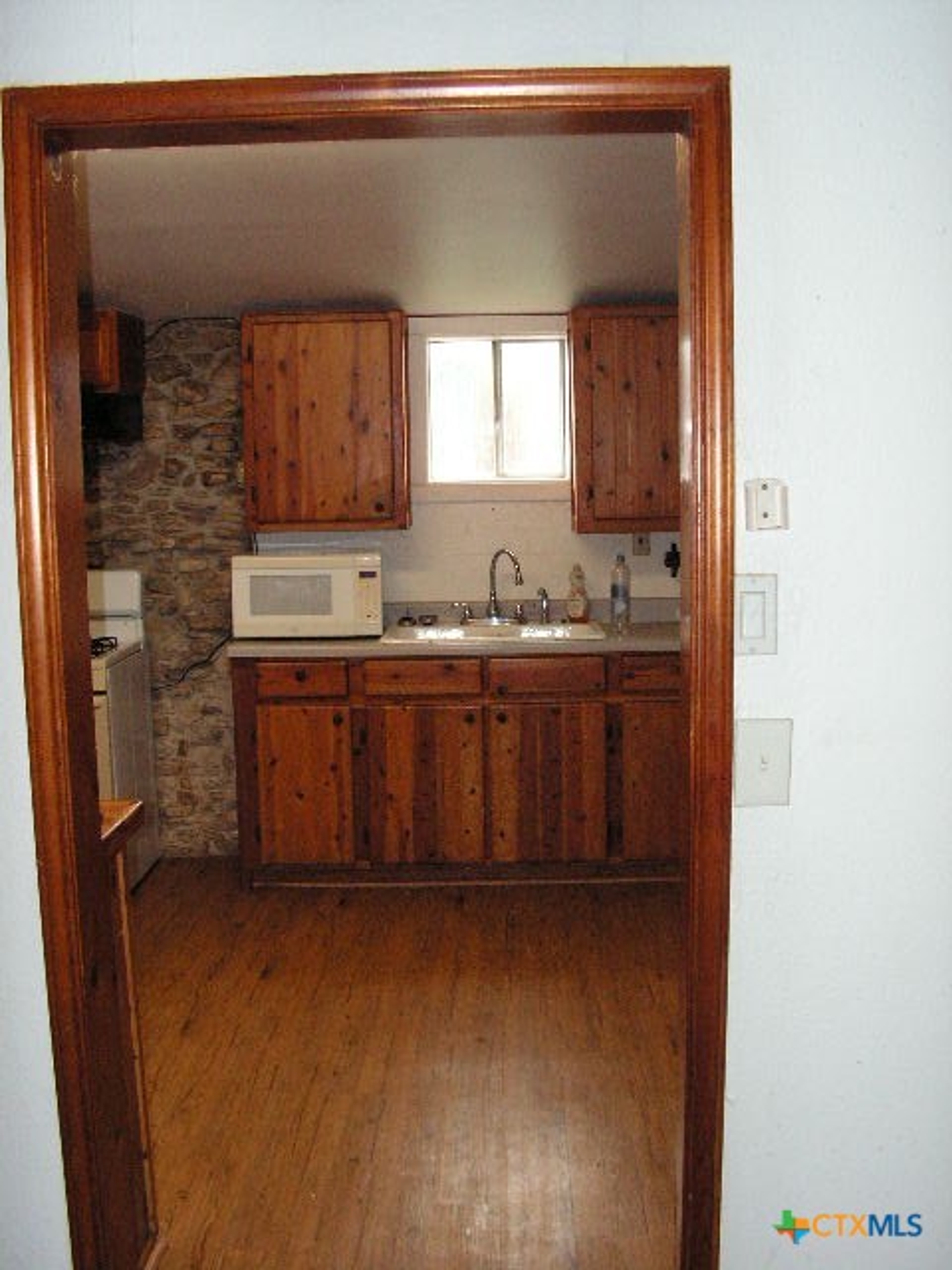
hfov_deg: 39.7
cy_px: 635
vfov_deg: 51.4
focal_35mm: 36
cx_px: 476
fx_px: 1320
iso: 160
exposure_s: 1/40
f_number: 3.2
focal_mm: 6
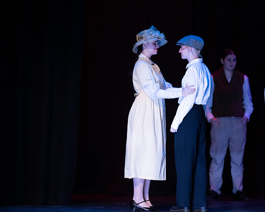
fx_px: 2721
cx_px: 135
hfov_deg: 5.6
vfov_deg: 4.5
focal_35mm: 347
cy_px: 106
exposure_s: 1/400
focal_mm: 300
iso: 5000
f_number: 2.8
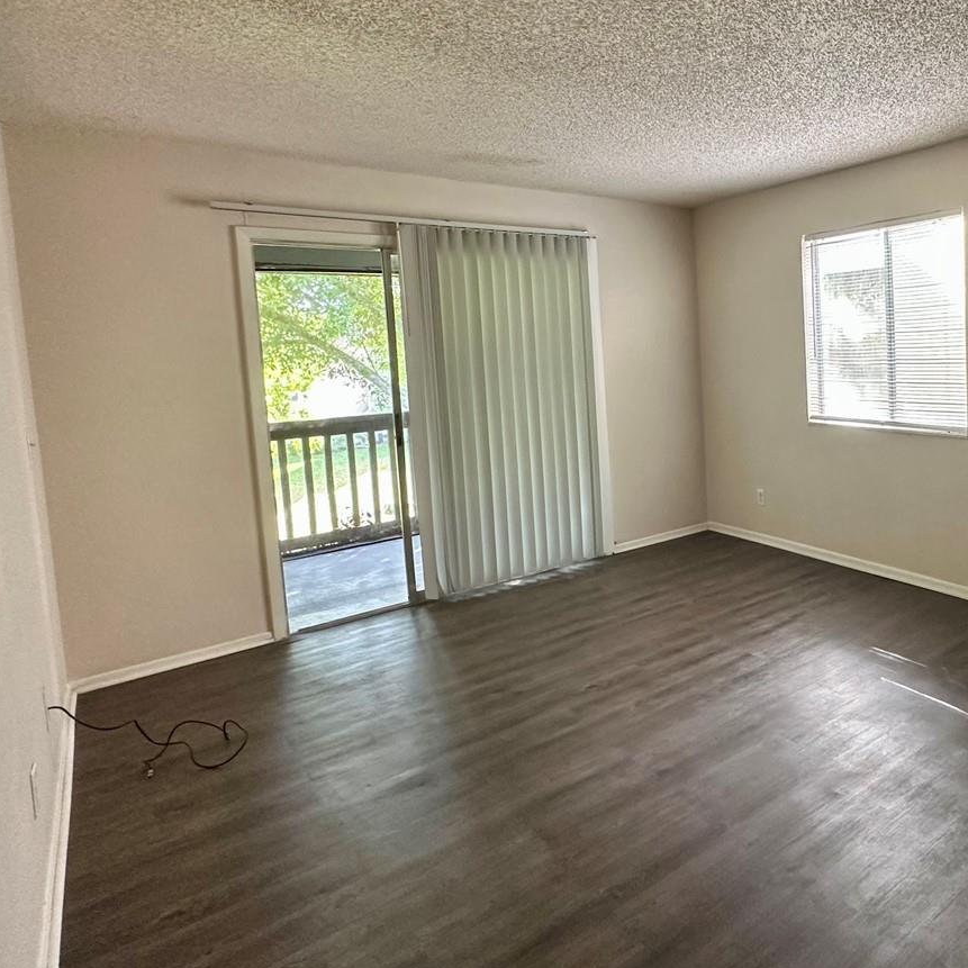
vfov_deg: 66.7
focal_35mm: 23
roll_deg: +2.1
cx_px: 806
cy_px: 396
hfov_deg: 60.5
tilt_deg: -5.2
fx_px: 728
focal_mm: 2.22
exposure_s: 1/60
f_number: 2.2
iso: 320
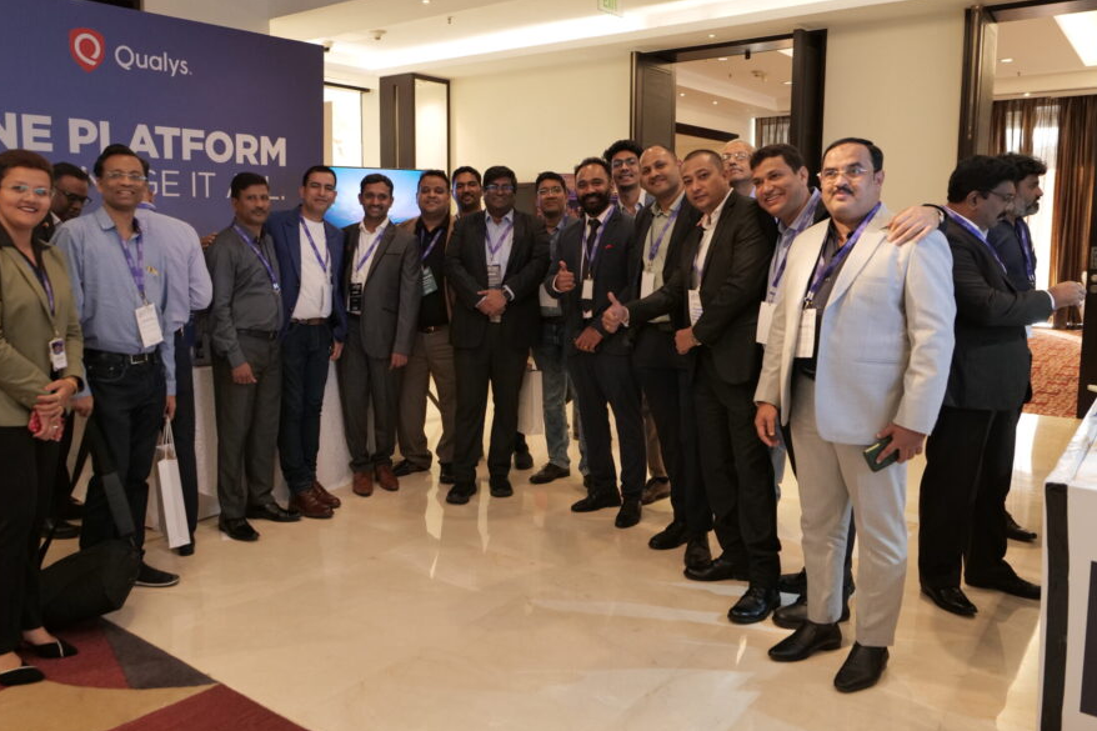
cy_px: 333
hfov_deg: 65.2
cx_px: 467
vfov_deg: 46.3
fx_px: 853
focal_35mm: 28
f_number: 3.2
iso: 3200
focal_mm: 24
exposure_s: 1/100
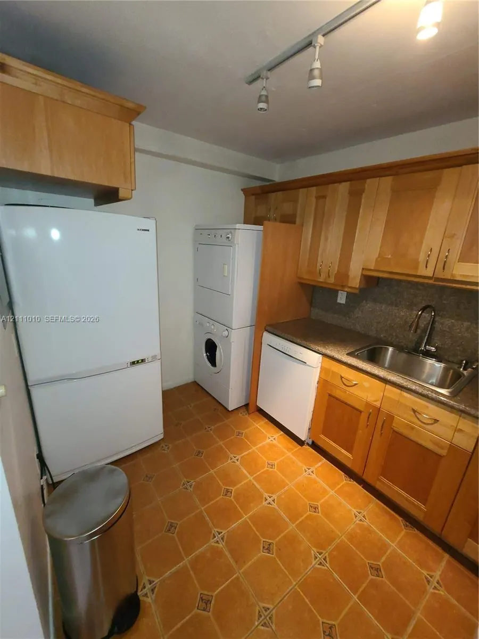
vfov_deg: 106.2
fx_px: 240
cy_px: 320
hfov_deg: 89.9
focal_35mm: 13
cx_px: 240
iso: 400
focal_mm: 2.2
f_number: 2.2
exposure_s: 1/30
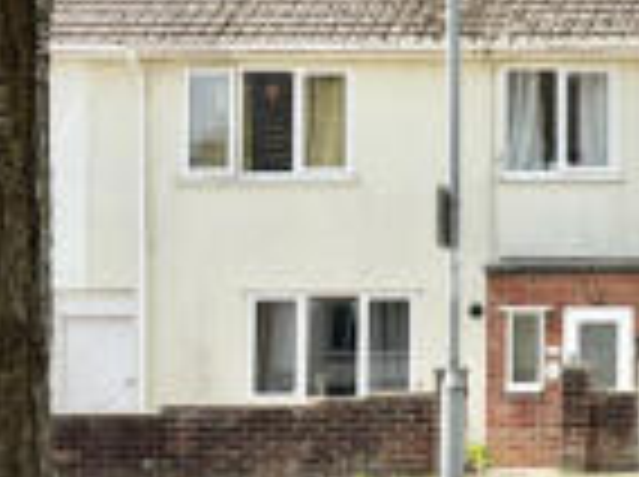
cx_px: 947
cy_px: 151
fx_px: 2635
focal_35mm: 143
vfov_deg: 10.3
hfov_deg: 13.1
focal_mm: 6.76
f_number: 1.78
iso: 64
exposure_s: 1/5208
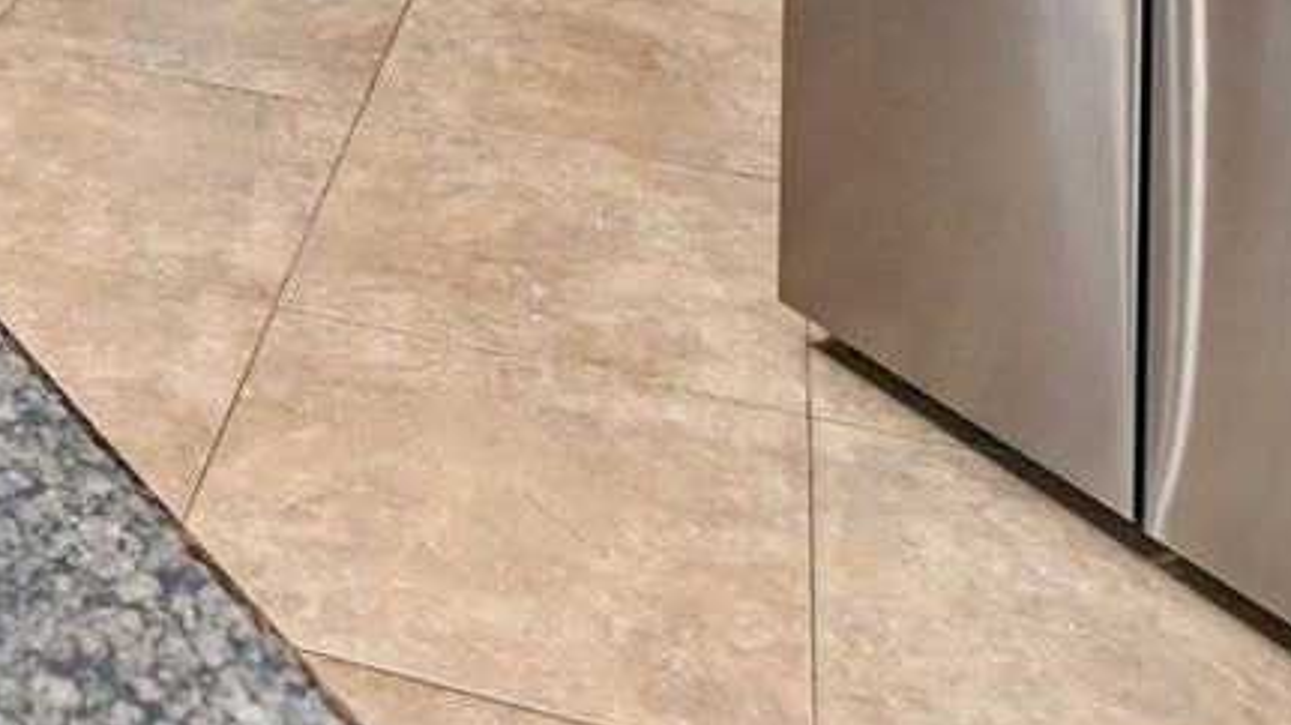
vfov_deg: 14.2
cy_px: -855
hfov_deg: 28.9
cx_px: -127
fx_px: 2258
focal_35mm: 66
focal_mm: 16
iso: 400
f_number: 7.1
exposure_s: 1/5
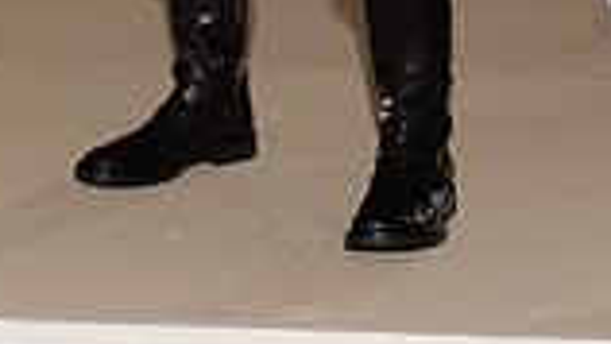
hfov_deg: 10.3
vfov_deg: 5.6
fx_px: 3387
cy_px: -468
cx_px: 149
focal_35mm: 209
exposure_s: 1/250
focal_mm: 70
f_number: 9
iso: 800
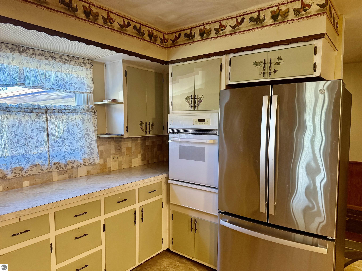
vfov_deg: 56.8
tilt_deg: -3.4
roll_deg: -0.7
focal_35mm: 24
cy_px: 136
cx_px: 181
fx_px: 251
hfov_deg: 71.6
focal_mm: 6.76
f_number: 1.78
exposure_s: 1/60
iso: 320
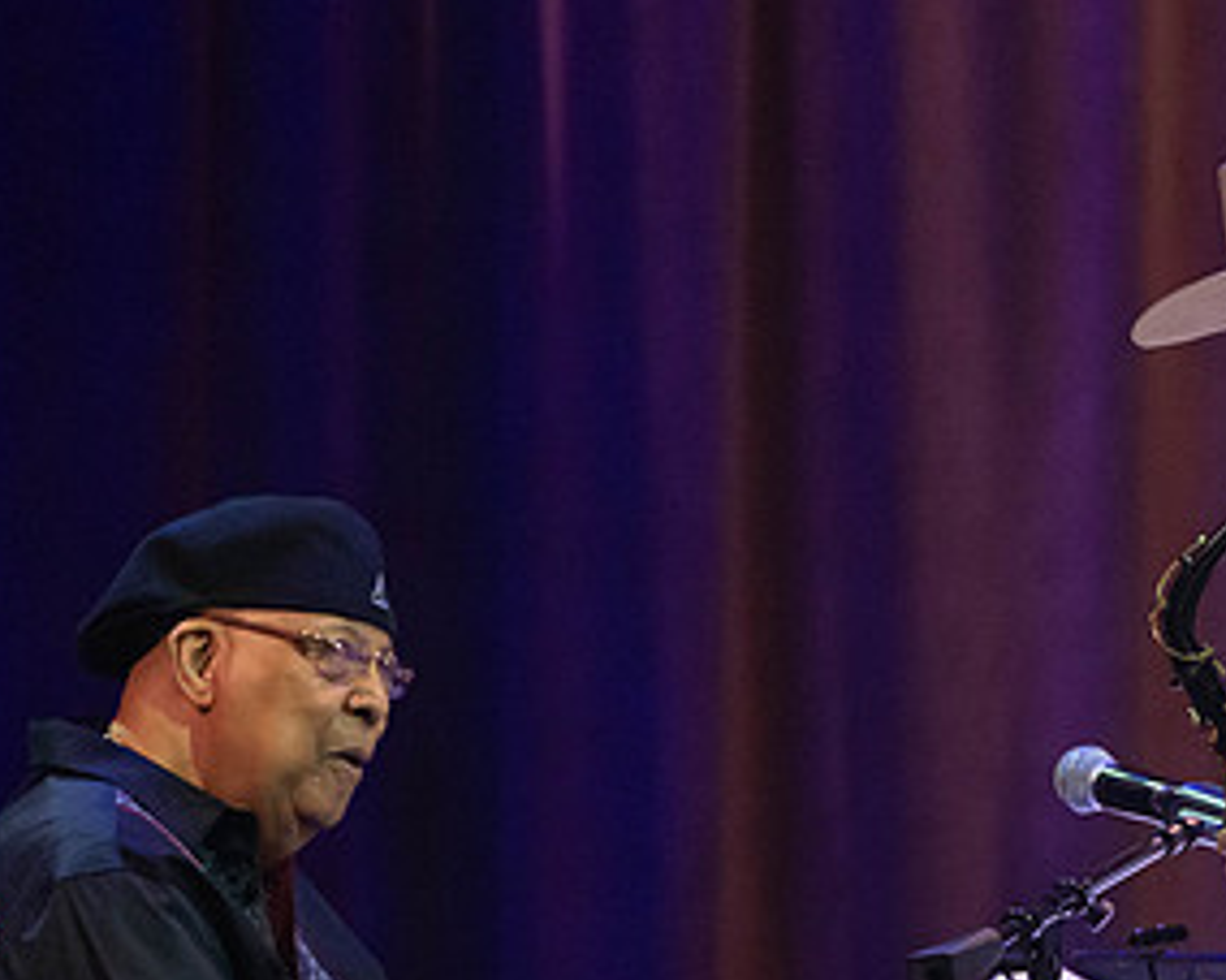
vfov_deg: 1.9
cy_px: 831
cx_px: 1260
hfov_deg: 2.3
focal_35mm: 835
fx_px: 30287
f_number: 5.6
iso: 3200
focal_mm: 321
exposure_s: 1/320
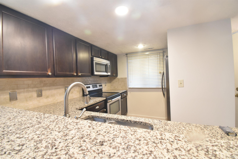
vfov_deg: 77.3
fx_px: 99
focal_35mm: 15
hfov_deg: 100.4
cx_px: 119
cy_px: 80
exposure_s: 1/4
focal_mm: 10
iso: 400
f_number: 8
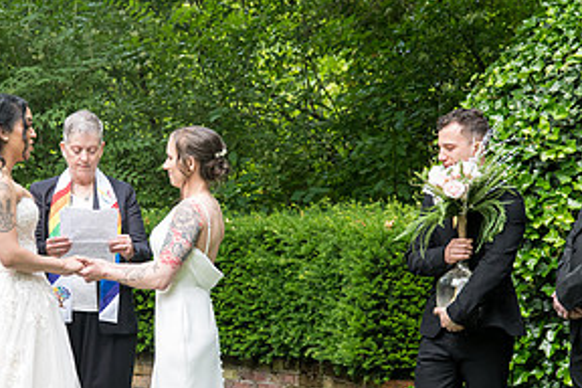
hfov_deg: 16.3
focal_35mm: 125
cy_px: 219
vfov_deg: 11.0
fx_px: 2021
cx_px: 133
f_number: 4
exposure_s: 1/400
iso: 1000
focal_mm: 62
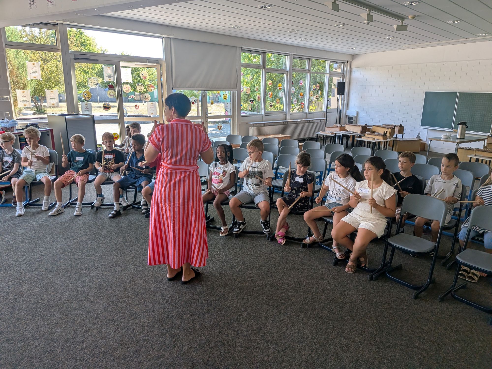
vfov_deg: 56.8
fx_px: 341
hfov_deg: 71.6
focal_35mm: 24
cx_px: 246
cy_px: 184
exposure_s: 1/117
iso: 24
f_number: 1.7
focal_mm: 4.53
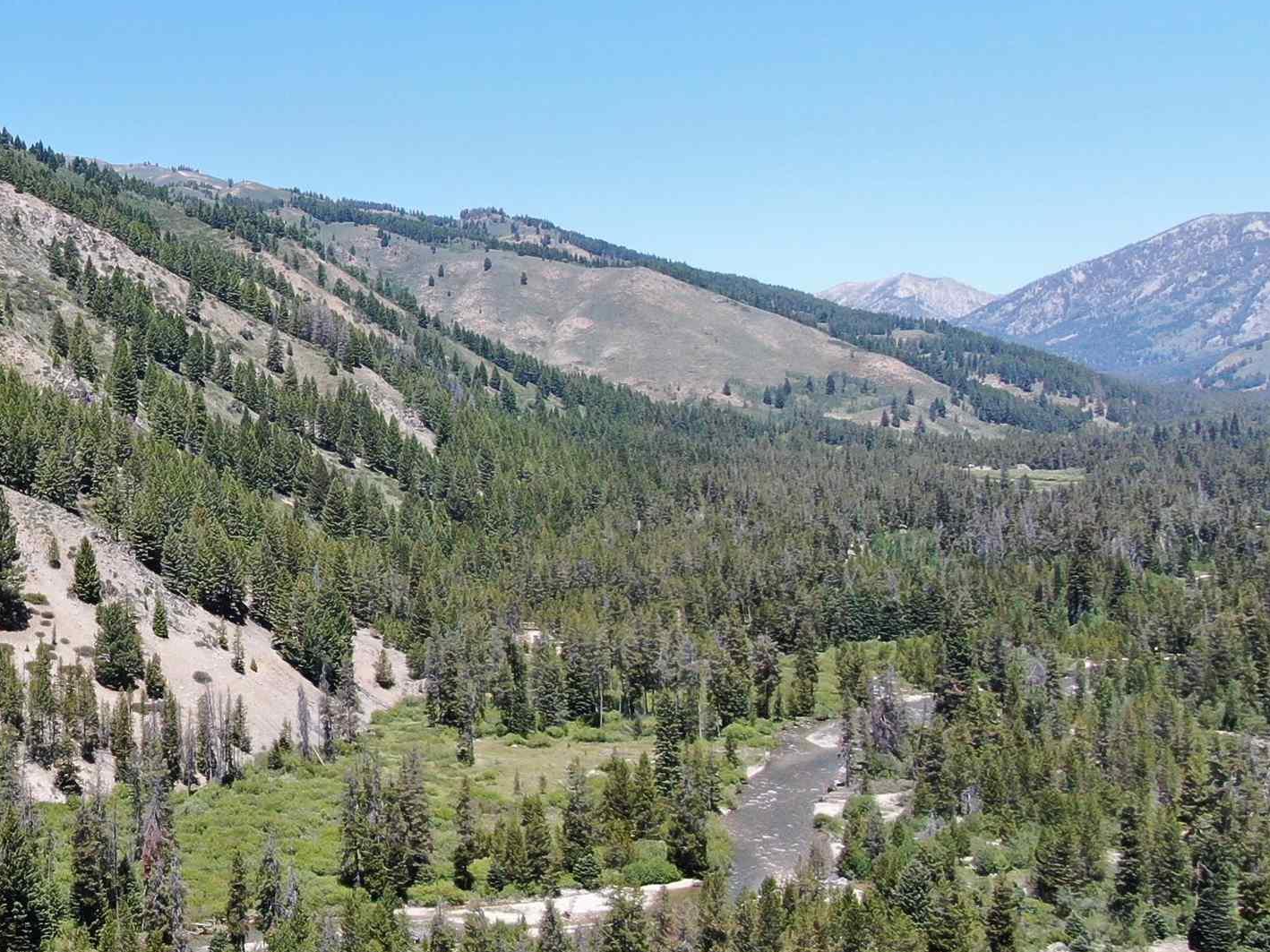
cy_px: 435
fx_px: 1907
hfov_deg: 32.7
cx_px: -103
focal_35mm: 52
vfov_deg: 28.0
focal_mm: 4.39
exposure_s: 1/800
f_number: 2.8
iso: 100
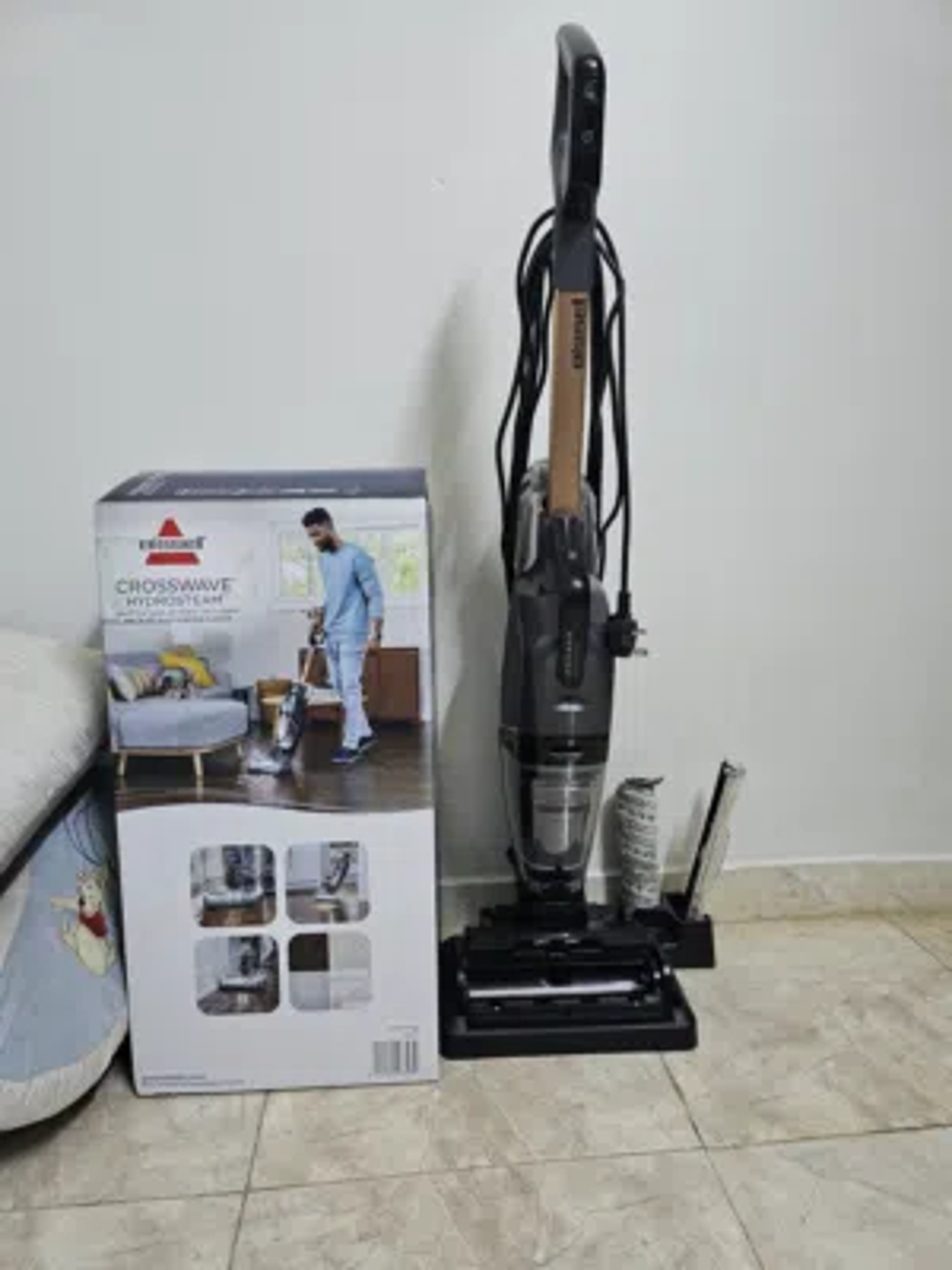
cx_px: 476
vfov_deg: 73.9
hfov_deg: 58.9
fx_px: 843
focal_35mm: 23
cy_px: 635
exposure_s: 1/33.3
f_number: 1.7
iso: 640
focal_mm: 6.3
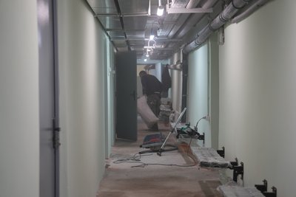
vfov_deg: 19.5
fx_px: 576
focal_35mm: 70
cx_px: 148
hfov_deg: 28.8
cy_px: 98
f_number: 4
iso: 1250
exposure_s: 1/160
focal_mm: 70
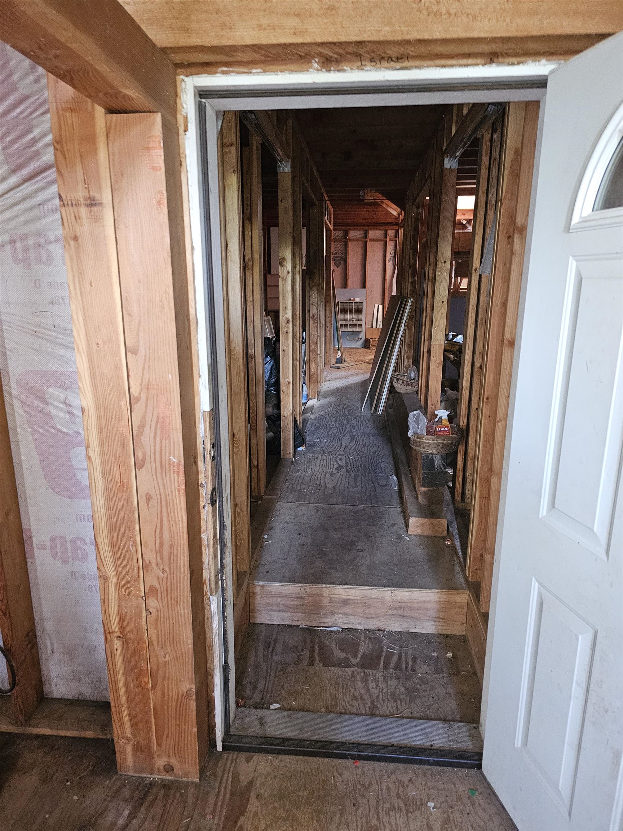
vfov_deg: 73.9
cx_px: 312
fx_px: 552
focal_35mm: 23
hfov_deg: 58.9
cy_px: 416
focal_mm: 6.3
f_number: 1.7
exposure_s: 1/8
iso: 640
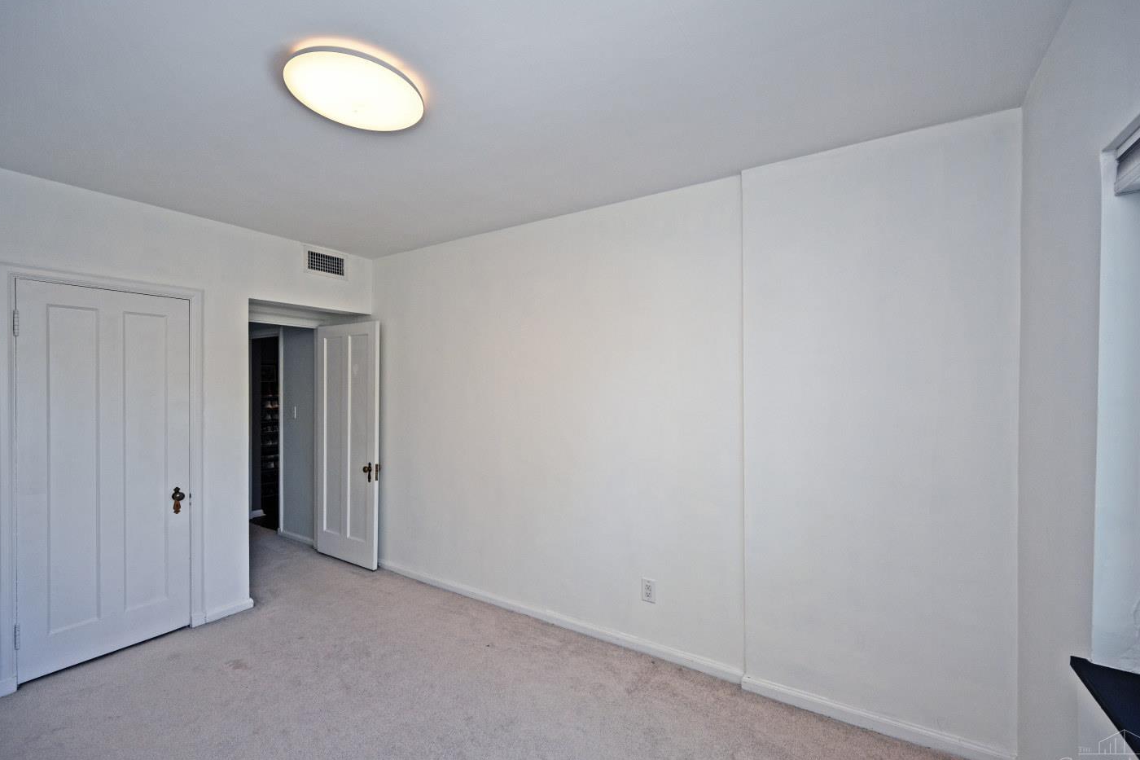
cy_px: 387
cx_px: 572
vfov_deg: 77.3
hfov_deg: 100.4
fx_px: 475
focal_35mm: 15
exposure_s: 1/80
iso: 200
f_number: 5
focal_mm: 14
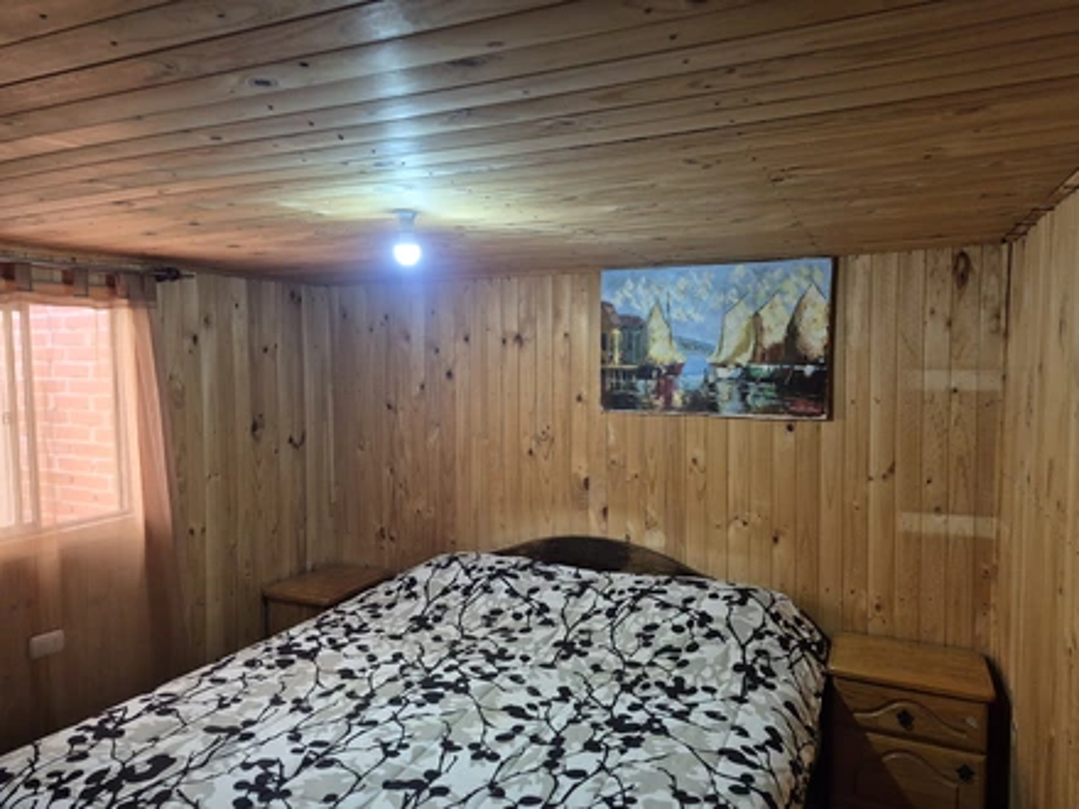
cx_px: 540
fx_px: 717
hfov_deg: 73.9
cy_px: 404
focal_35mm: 23
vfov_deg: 58.9
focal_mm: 5.4
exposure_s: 1/100
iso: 500
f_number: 1.8
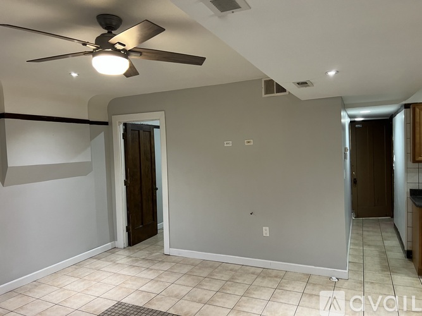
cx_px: 211
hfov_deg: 67.3
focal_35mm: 26
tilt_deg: -0.9
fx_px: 317
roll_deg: +2.5
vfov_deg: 53.0
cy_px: 158
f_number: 1.5
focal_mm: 5.7
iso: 250
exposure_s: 1/60
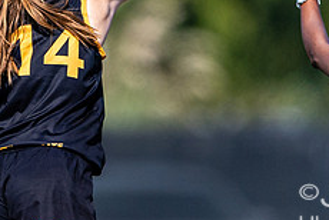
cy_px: 196
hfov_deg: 1.0
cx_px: -133
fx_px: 19362
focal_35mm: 2116
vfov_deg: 0.7
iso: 100
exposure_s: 1/3200
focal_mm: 400
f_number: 2.8
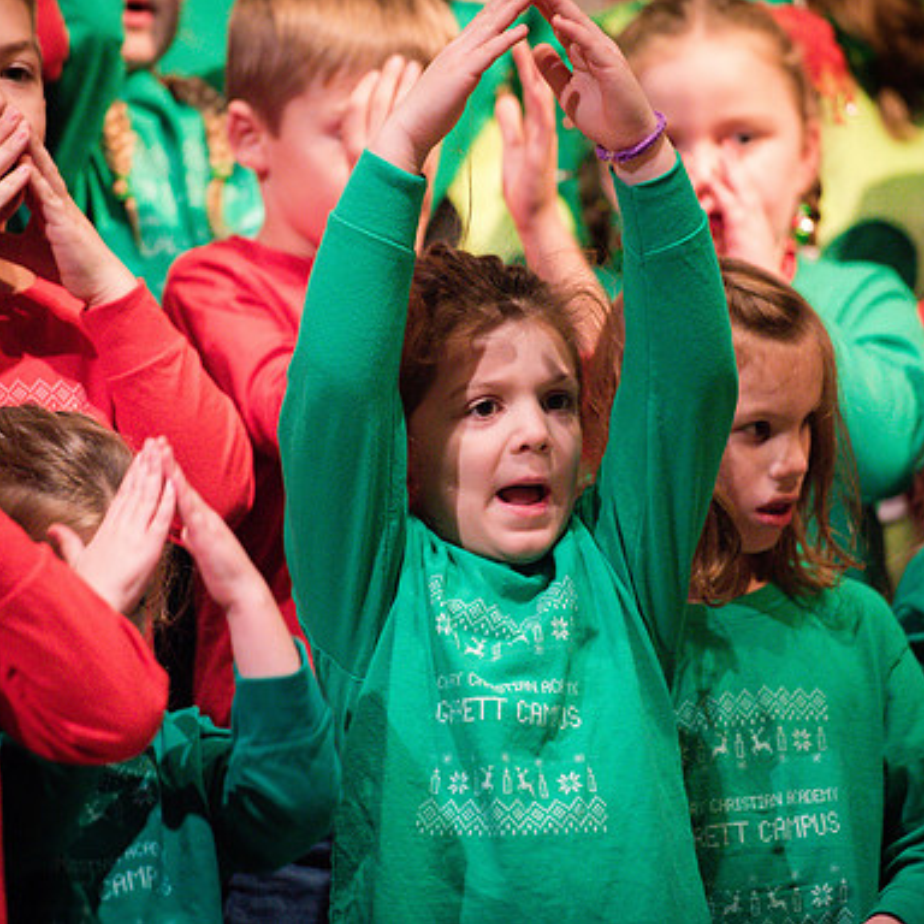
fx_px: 7761
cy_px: 461
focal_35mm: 257
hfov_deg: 6.8
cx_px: 488
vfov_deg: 6.8
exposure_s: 1/125
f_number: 2.8
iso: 1600
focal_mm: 200
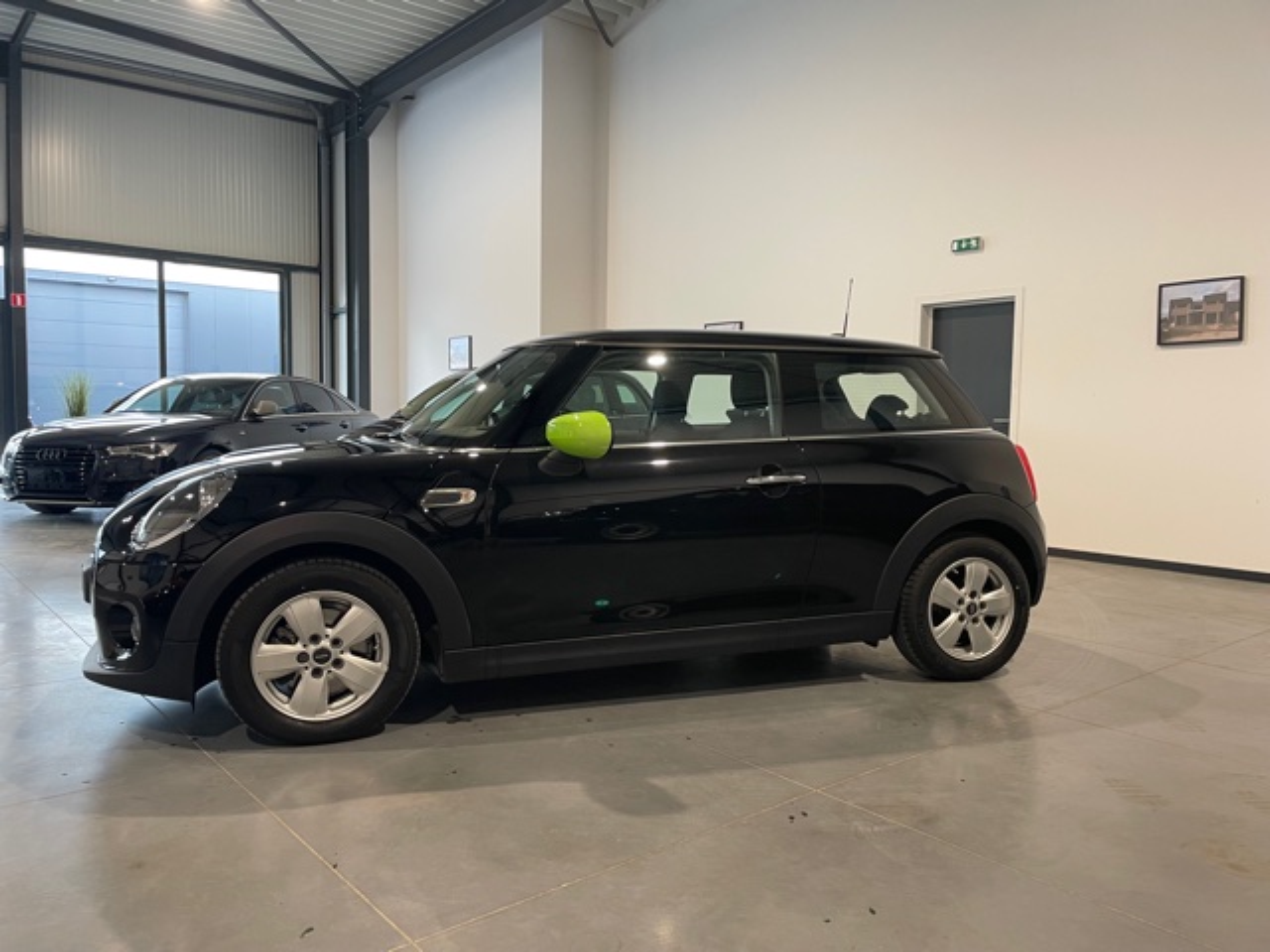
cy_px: 476
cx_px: 635
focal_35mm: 26
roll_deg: -0.8
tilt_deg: -4.5
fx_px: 954
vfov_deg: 53.1
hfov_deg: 67.3
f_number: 1.6
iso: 80
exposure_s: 1/50
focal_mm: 4.2
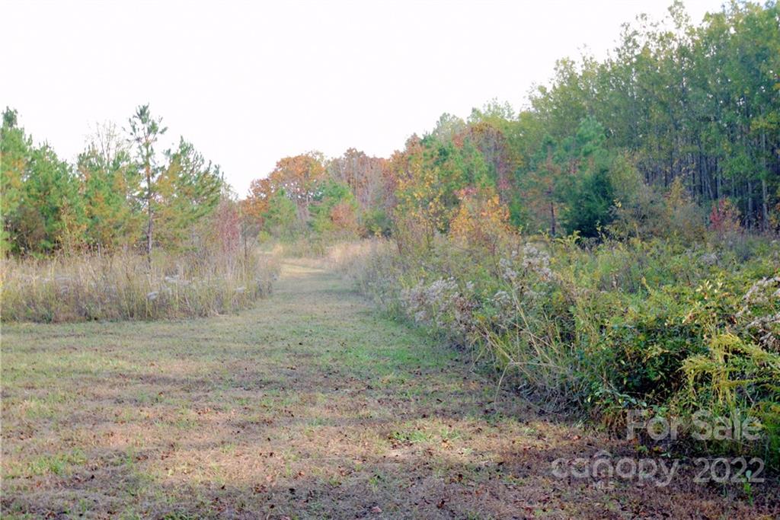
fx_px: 780
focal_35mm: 36
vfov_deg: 36.9
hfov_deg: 53.1
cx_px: 390
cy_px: 260
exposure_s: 1/125
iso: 200
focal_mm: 24
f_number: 5.6
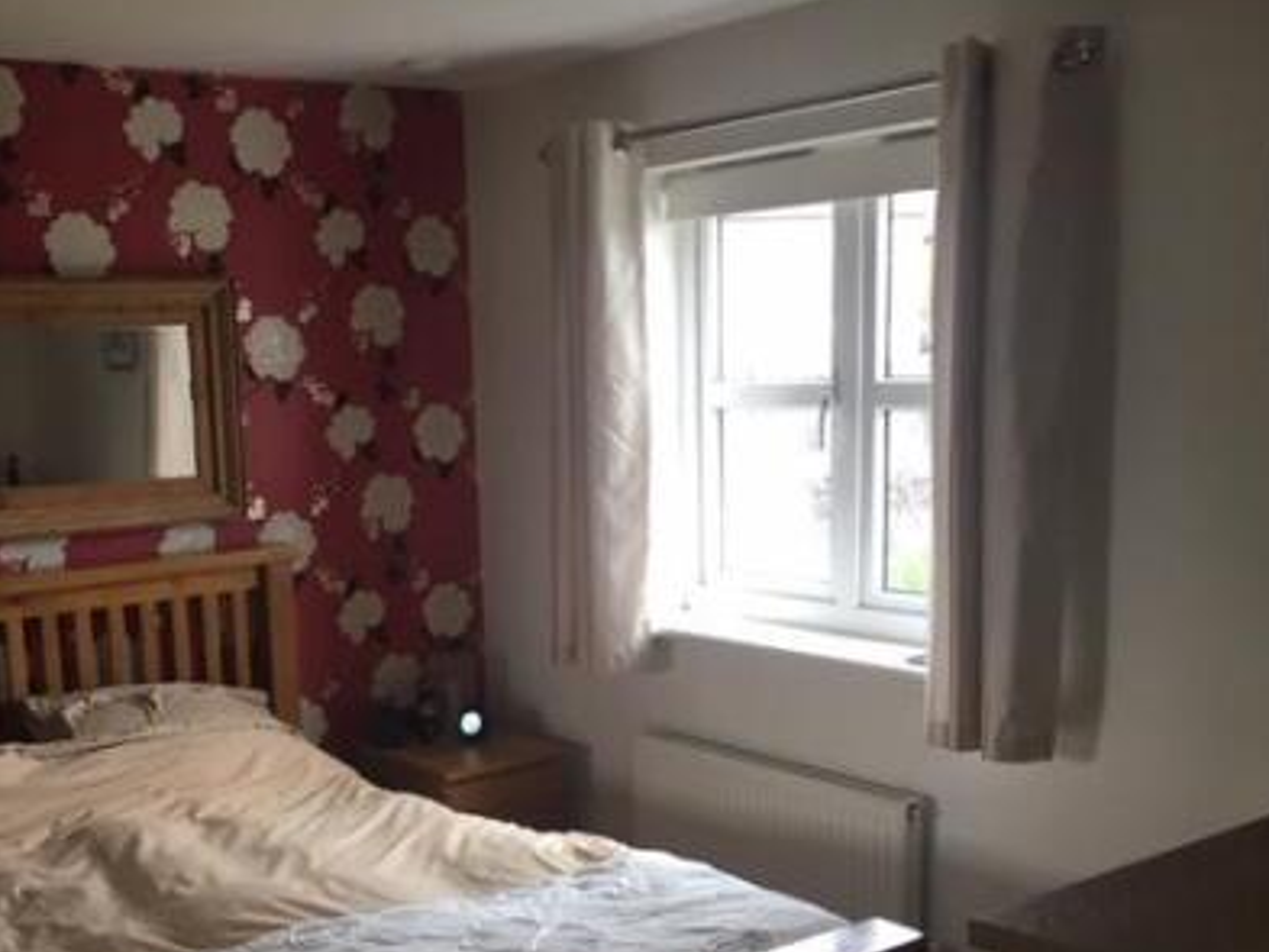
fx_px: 1577
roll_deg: +1.7
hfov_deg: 43.5
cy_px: 666
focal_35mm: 43
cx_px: 470
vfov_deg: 33.2
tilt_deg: -10.4
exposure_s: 1/33
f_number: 2.2
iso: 80
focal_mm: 4.15
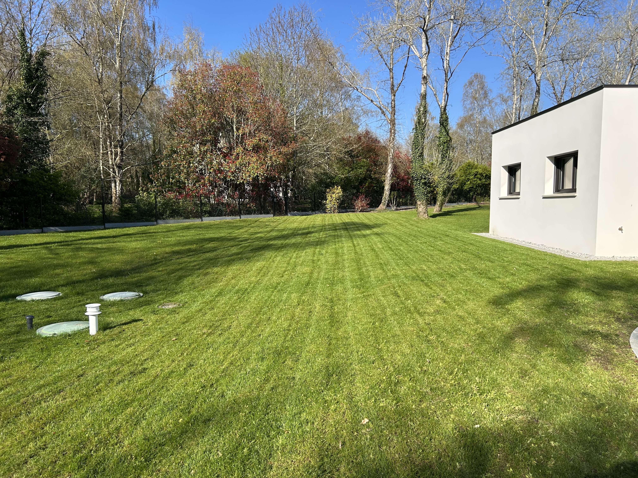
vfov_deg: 53.1
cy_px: 239
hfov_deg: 67.3
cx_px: 319
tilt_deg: -4.6
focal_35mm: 26
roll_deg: -0.2
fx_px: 479
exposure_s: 1/2632
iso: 50
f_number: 1.5
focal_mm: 5.7
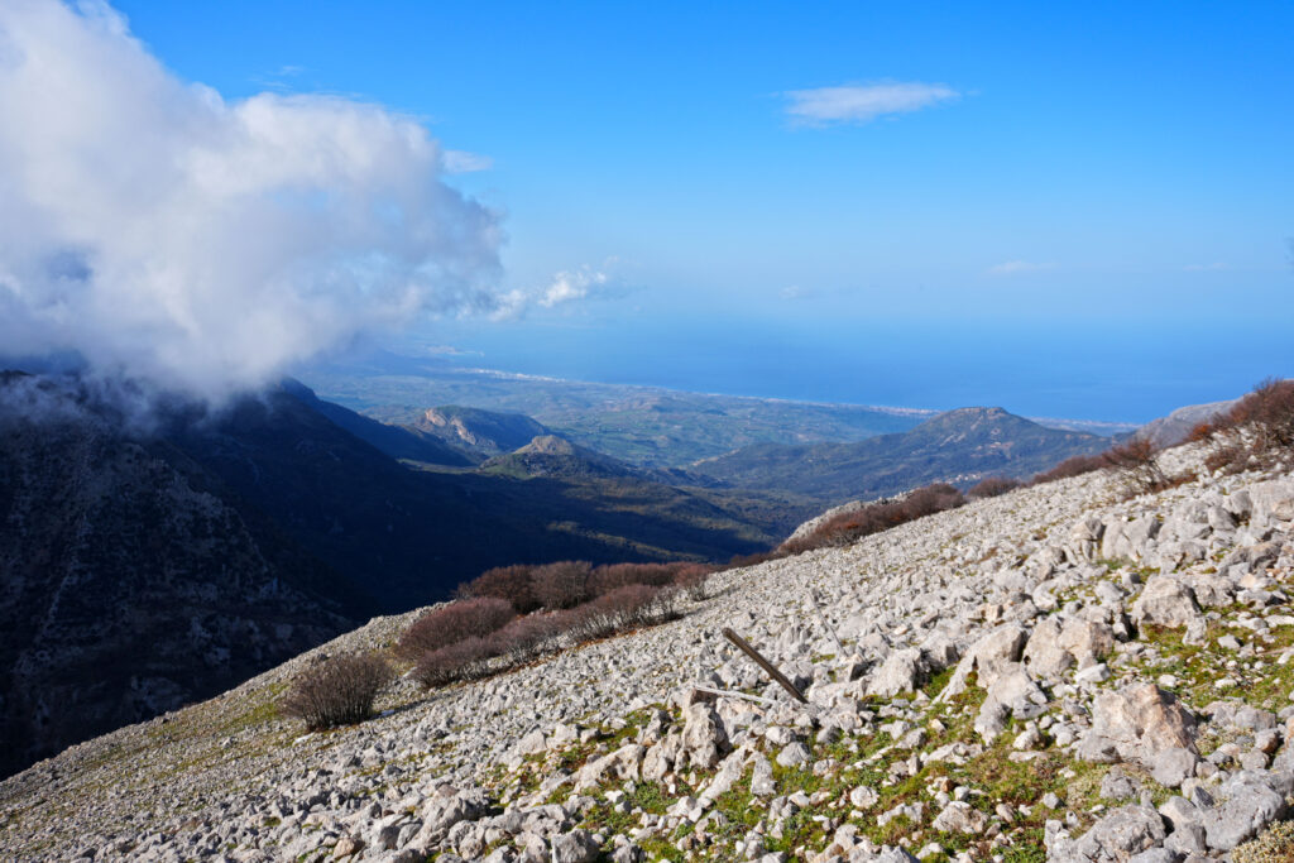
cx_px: 647
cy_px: 432
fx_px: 1132
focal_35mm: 32
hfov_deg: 59.5
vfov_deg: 41.7
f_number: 5
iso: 100
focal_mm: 21
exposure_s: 1/1250
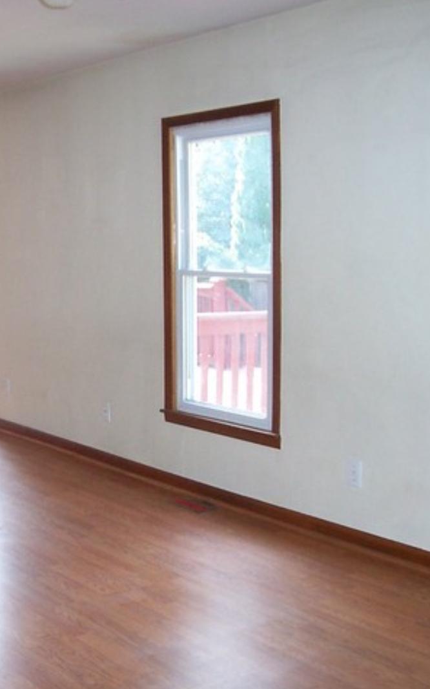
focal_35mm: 53
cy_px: 348
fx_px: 994
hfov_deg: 24.0
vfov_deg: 38.2
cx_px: 83
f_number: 2.8
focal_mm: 5.6
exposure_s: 1/60
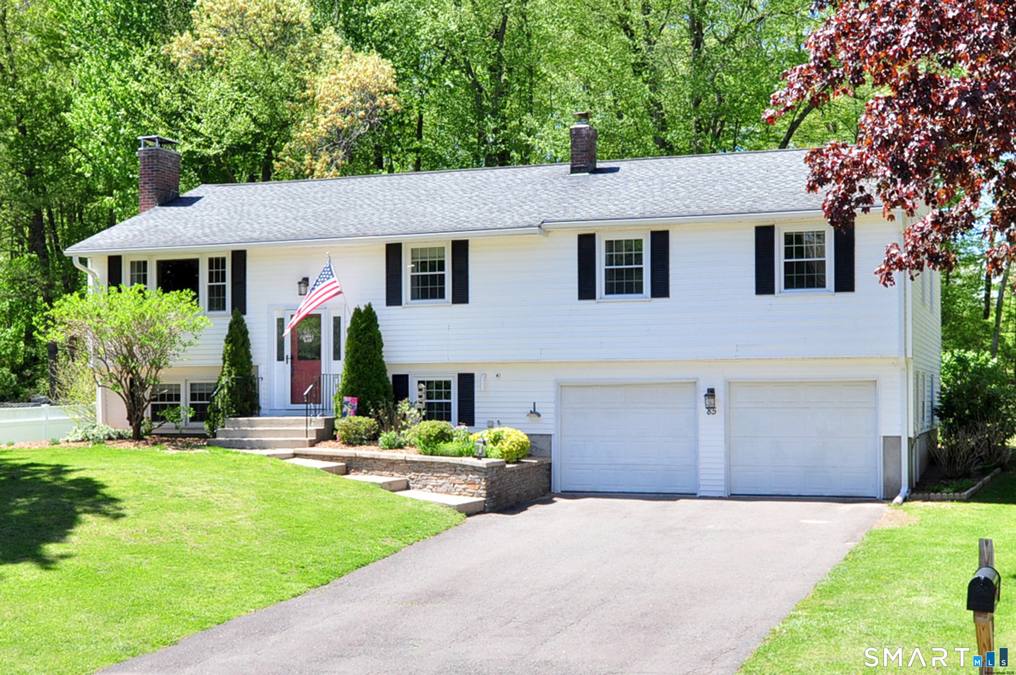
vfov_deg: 45.6
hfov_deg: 64.6
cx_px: 508
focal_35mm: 28
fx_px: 803
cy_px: 338
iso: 250
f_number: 8
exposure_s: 1/200
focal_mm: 19
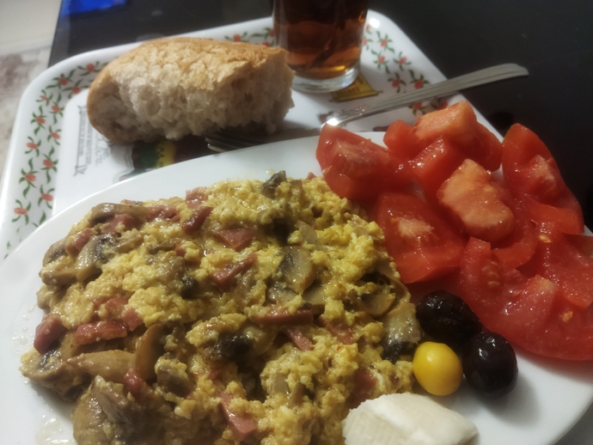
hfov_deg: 65.3
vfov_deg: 51.4
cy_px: 222
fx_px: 463
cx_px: 296
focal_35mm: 27
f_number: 1.79
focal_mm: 4.71
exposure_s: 1/25
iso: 575
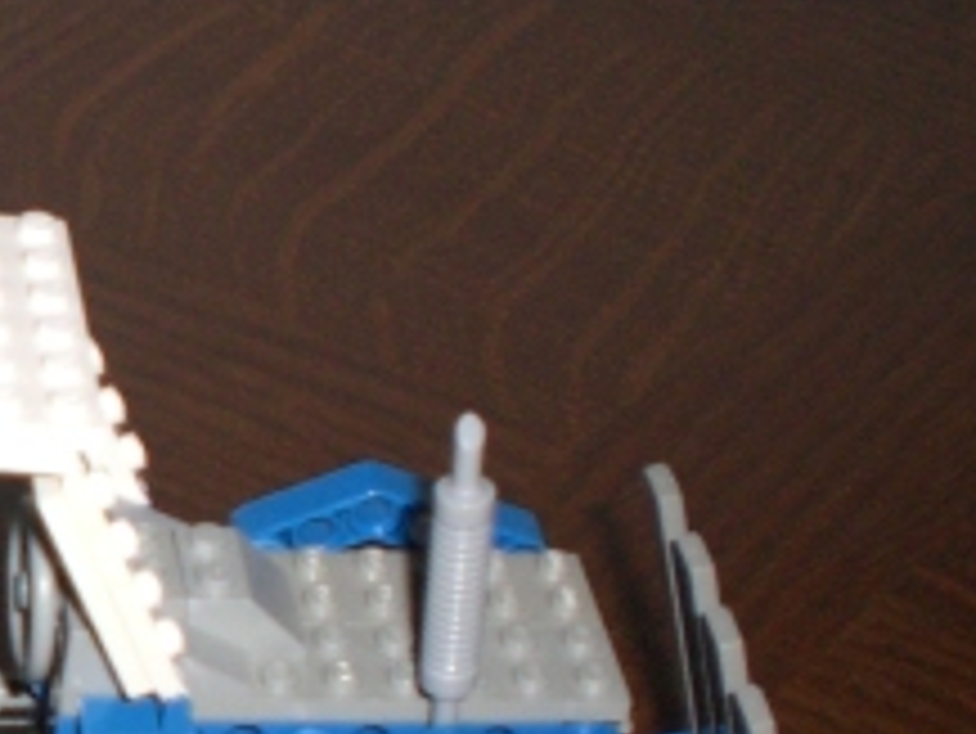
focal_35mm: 112
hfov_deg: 16.3
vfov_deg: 13.1
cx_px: -423
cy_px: 743
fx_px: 3160
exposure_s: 1/60
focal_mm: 6.3
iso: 200
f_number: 3.1
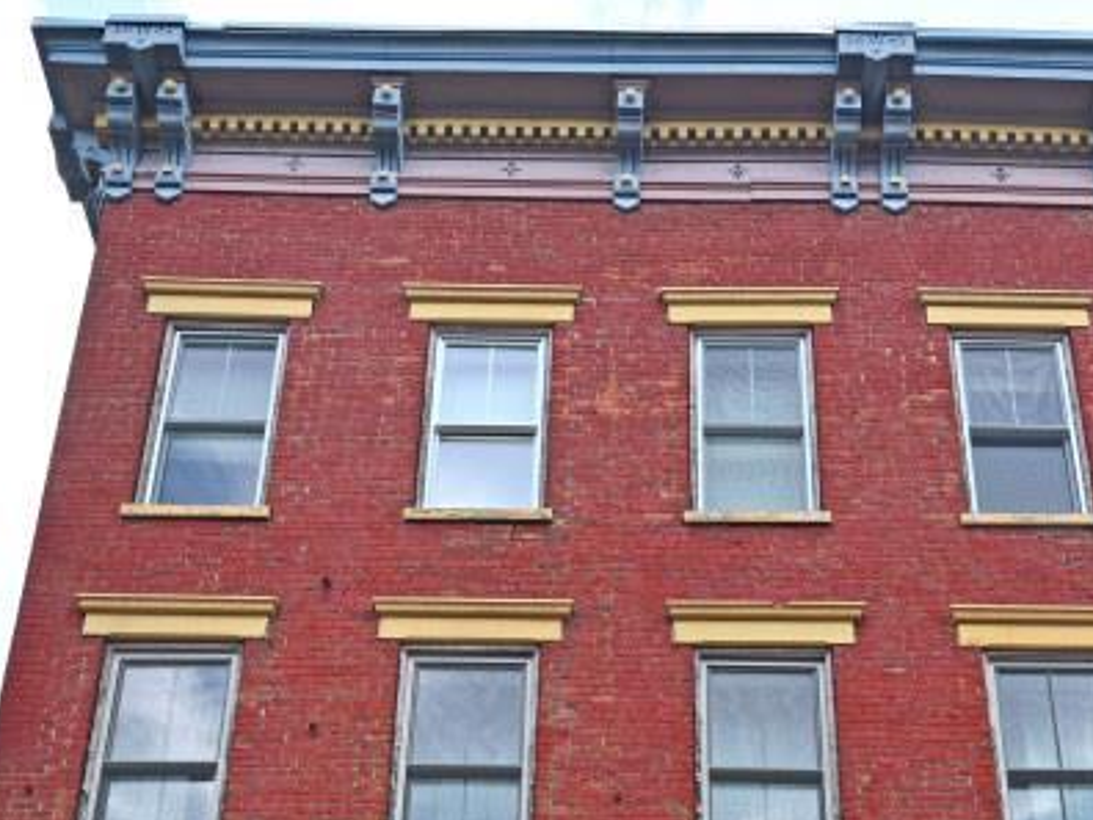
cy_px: 1287
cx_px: 657
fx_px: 1610
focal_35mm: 51
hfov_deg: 37.3
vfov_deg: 22.5
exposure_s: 1/250
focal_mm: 14
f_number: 5.6
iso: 140
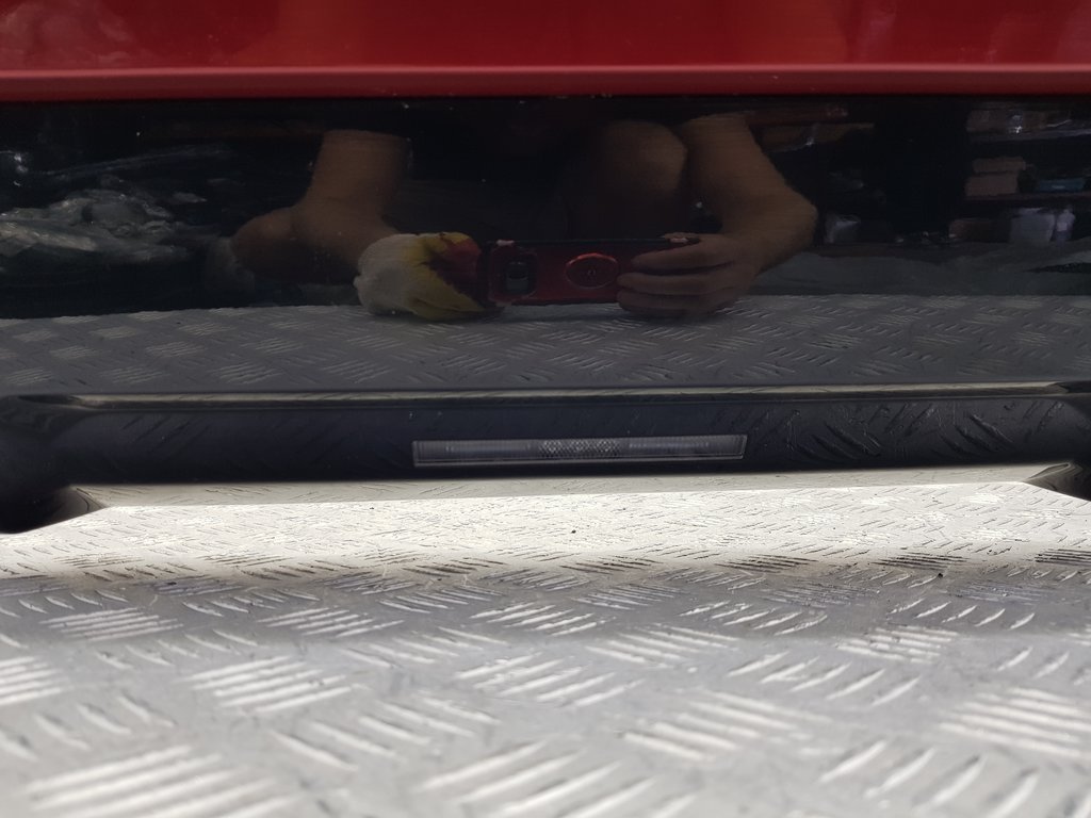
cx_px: 546
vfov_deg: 53.1
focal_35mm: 26
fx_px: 819
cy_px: 409
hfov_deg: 67.3
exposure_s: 1/50
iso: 64
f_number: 1.7
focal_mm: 4.2
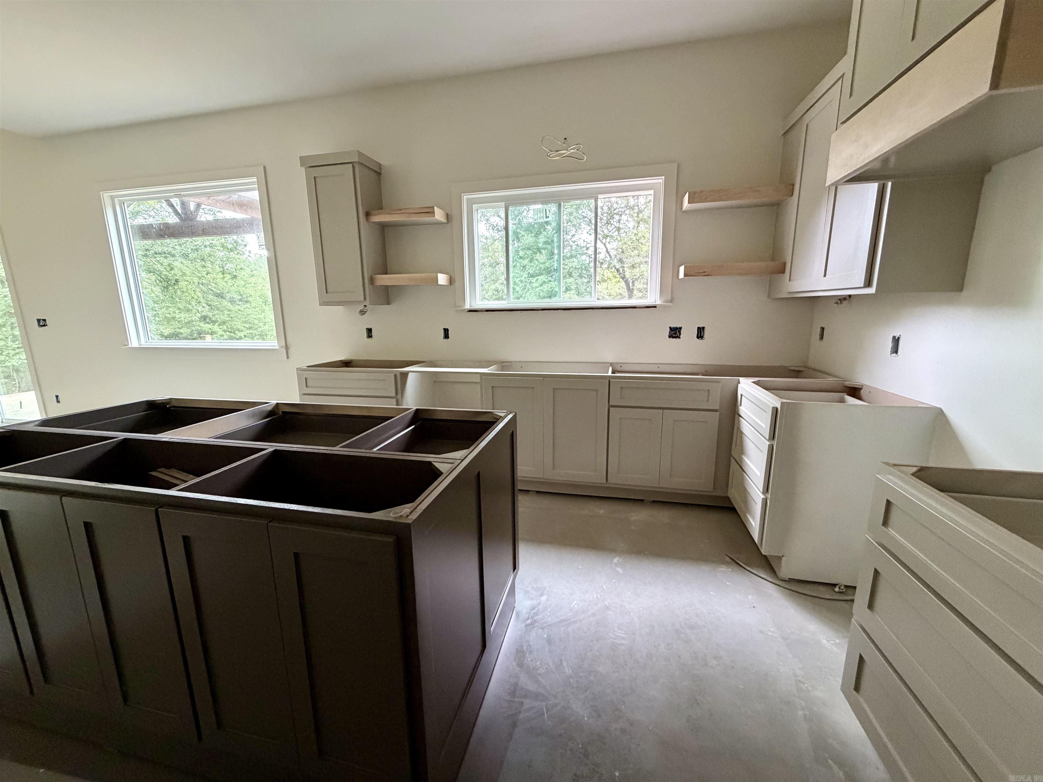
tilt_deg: -11.2
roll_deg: +1.0
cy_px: 391
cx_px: 522
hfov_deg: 102.1
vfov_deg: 85.7
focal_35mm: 14
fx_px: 422
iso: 500
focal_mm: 2.22
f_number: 2.2
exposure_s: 1/60
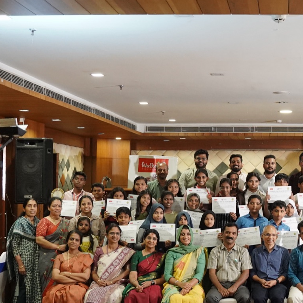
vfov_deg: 26.9
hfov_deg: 25.6
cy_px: 138
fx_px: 634
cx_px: 300
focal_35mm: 64
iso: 5000
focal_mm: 24
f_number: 2.8
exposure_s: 1/400
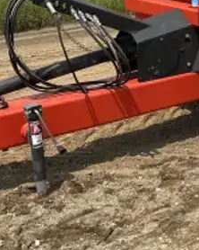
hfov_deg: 17.1
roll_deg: +3.4
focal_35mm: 81
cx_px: 300
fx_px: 597
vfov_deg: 22.5
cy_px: -13
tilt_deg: -3.4
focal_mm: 6.86
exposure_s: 1/4545
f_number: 1.78
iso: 80
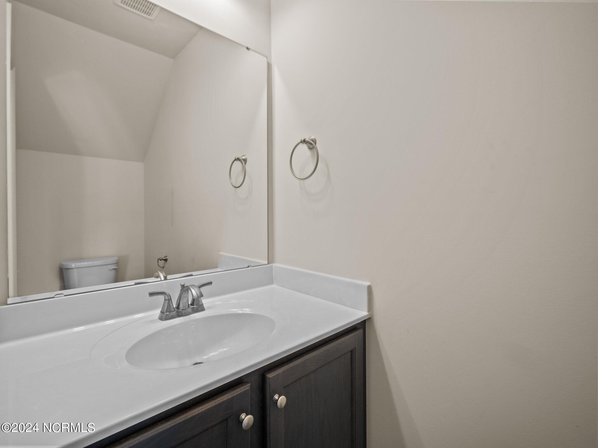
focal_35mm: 16
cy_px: 224
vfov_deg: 78.1
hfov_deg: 94.5
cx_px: 299
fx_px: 276
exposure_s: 1/13
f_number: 4
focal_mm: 8
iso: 200
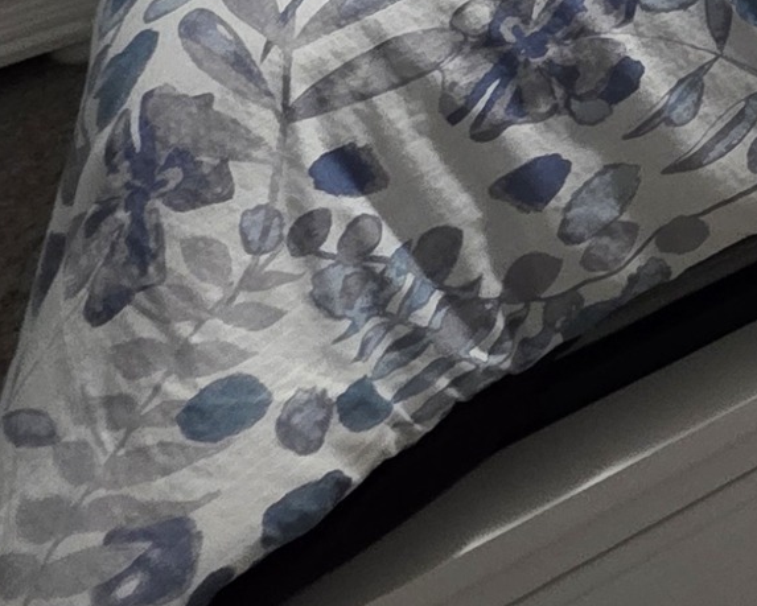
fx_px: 1524
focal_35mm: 68
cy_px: -820
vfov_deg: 14.8
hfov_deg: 18.0
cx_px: 1548
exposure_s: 1/60
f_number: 1.9
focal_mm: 2.2
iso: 500
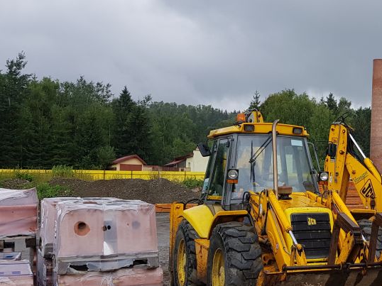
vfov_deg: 25.2
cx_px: 403
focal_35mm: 58
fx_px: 640
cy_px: 160
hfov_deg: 30.3
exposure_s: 1/634
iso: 40
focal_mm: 4.2
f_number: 1.7
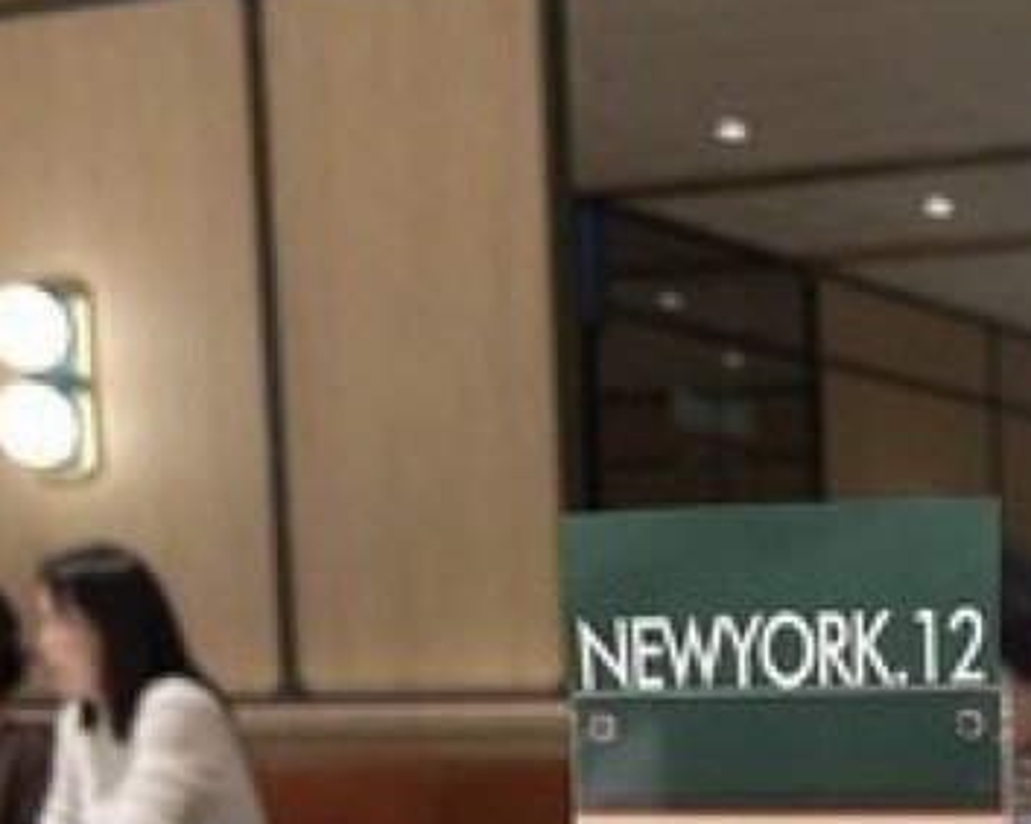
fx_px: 2806
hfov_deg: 19.9
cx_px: 1119
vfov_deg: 15.4
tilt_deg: -8.7
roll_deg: +0.4
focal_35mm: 92
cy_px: 1227
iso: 50
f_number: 1.5
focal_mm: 5.7
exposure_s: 1/111
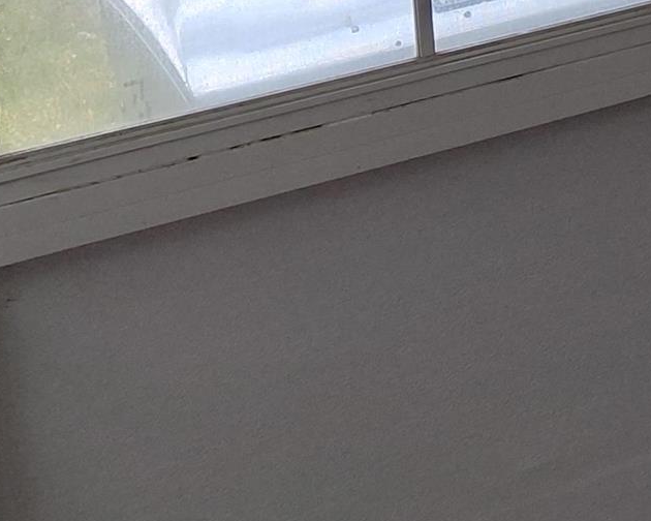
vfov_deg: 11.7
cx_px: 1359
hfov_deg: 13.5
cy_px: -497
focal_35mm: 119
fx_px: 2293
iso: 64
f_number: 1.8
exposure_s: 1/120
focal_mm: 4.69
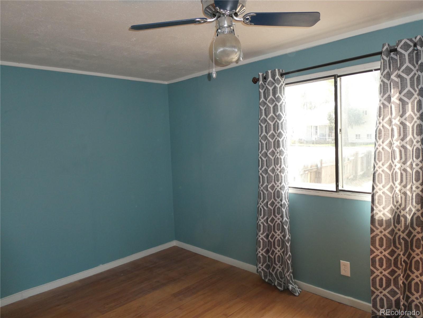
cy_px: 159
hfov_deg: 71.6
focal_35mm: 24
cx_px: 212
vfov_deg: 56.8
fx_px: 293
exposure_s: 1/125
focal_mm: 4.3
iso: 125
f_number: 3.3
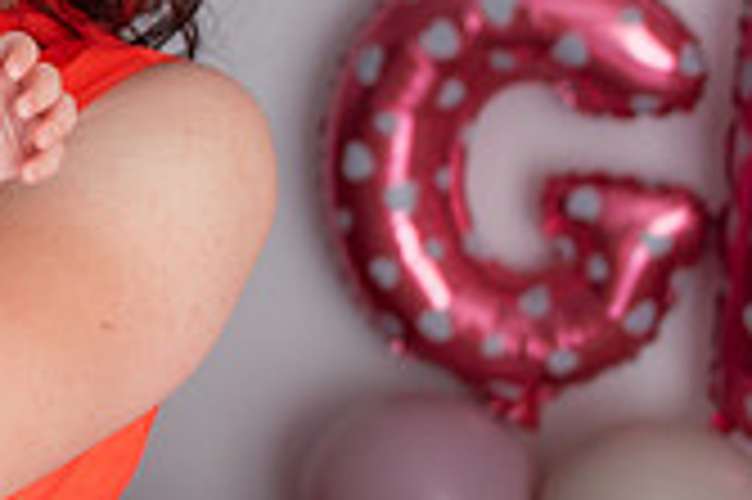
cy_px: 65
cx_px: -507
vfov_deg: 10.1
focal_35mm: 135
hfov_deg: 13.9
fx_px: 2817
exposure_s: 1/250
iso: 800
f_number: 4
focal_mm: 35
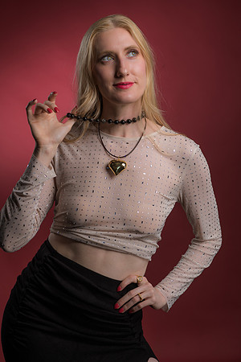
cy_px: 181
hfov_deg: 13.0
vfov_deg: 19.5
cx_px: 120
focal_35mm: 105
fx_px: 1054
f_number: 9
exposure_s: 1/250
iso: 100
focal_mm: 105
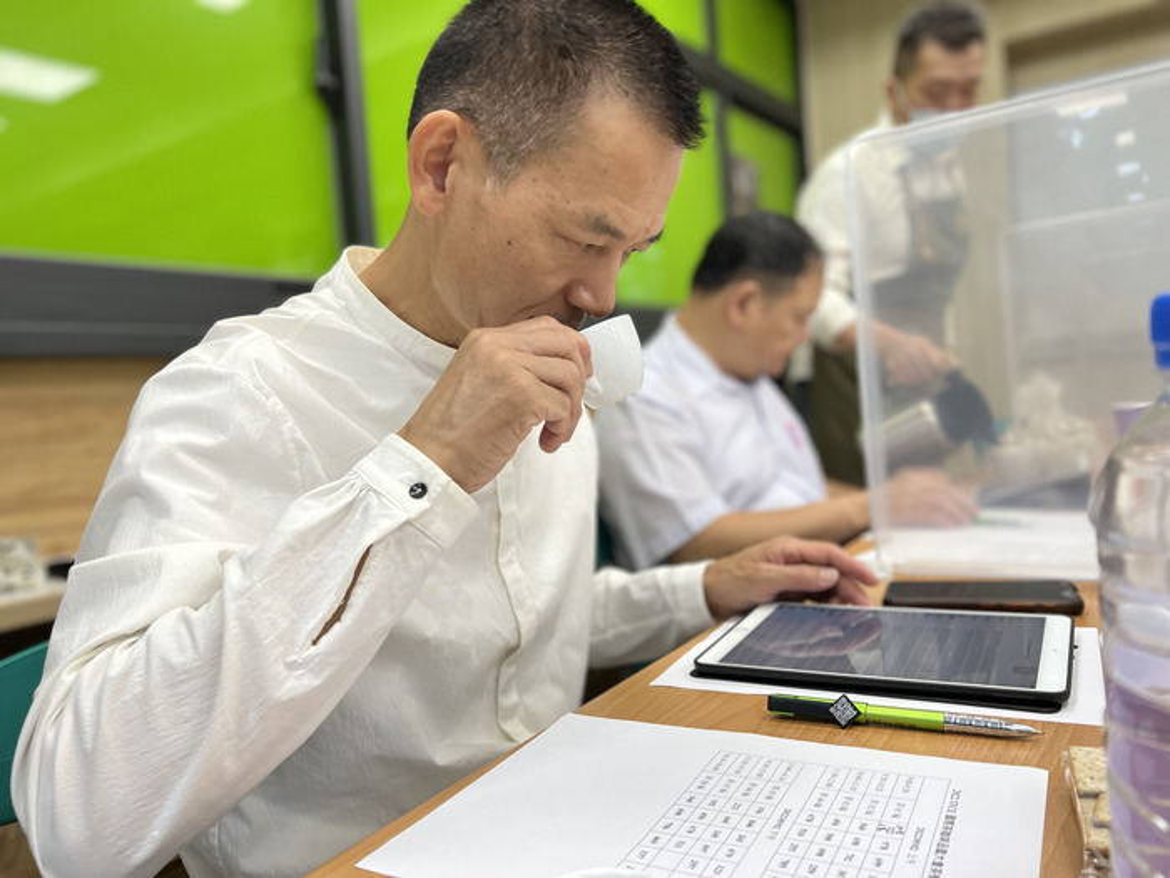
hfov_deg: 67.3
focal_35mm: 26
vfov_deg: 53.1
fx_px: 879
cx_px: 585
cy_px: 439
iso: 80
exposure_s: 1/120
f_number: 1.5
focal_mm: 5.7
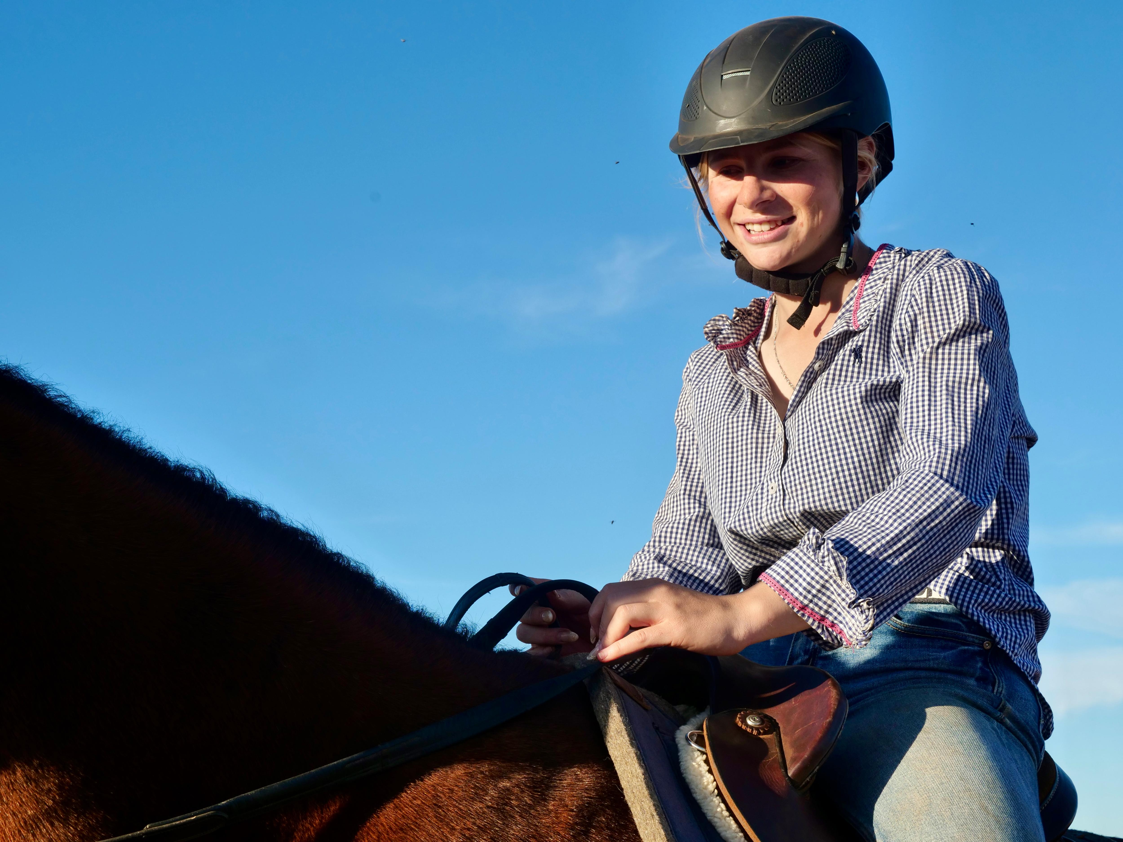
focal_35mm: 64
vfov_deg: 22.9
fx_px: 2076
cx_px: 562
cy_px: 421
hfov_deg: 30.3
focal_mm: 32
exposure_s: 1/640
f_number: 6.3
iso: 200
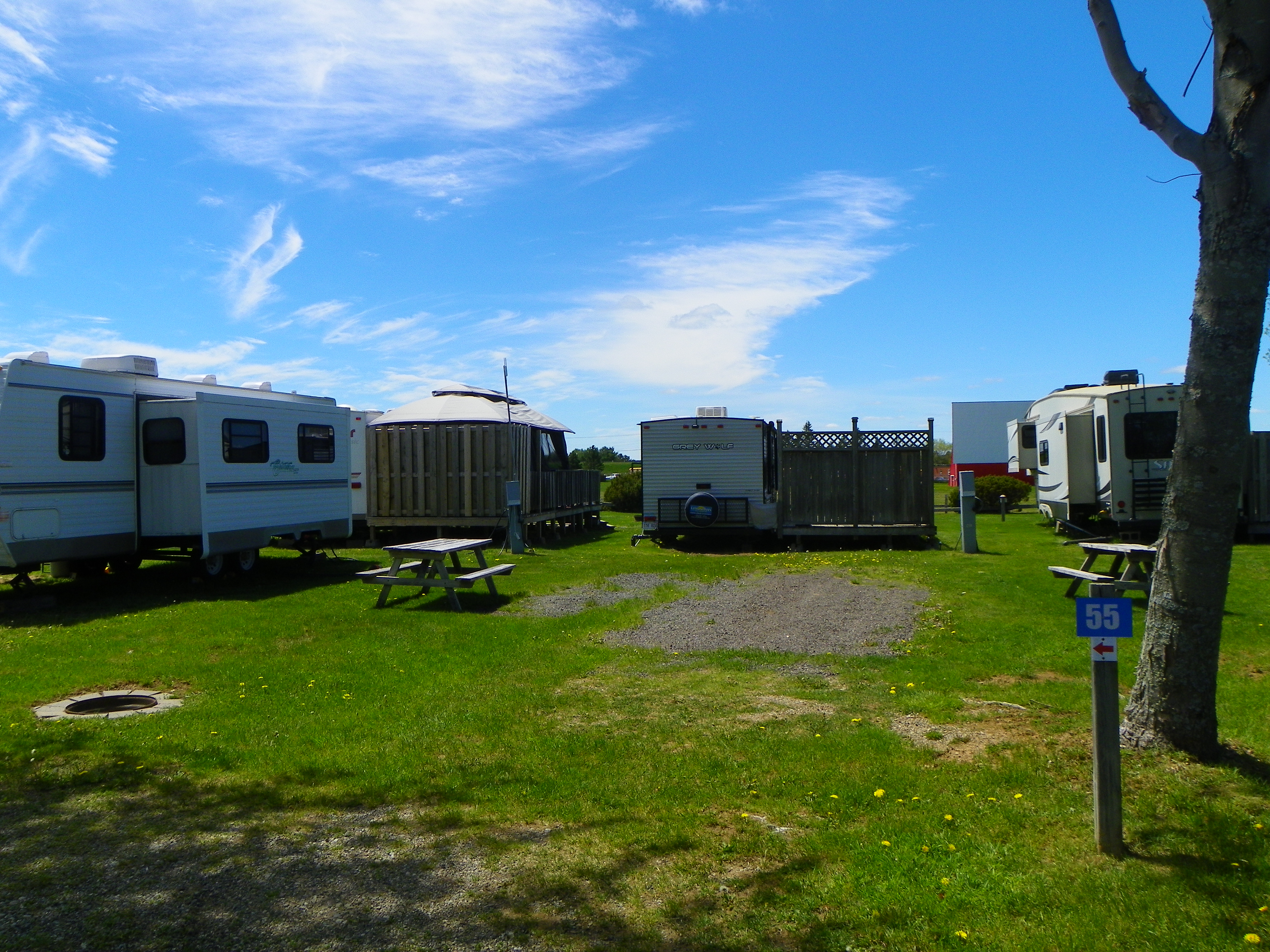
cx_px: 635
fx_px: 1064
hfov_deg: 61.7
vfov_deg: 48.2
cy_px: 476
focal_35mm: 29
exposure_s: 1/400
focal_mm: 5.2
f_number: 5.6
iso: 64
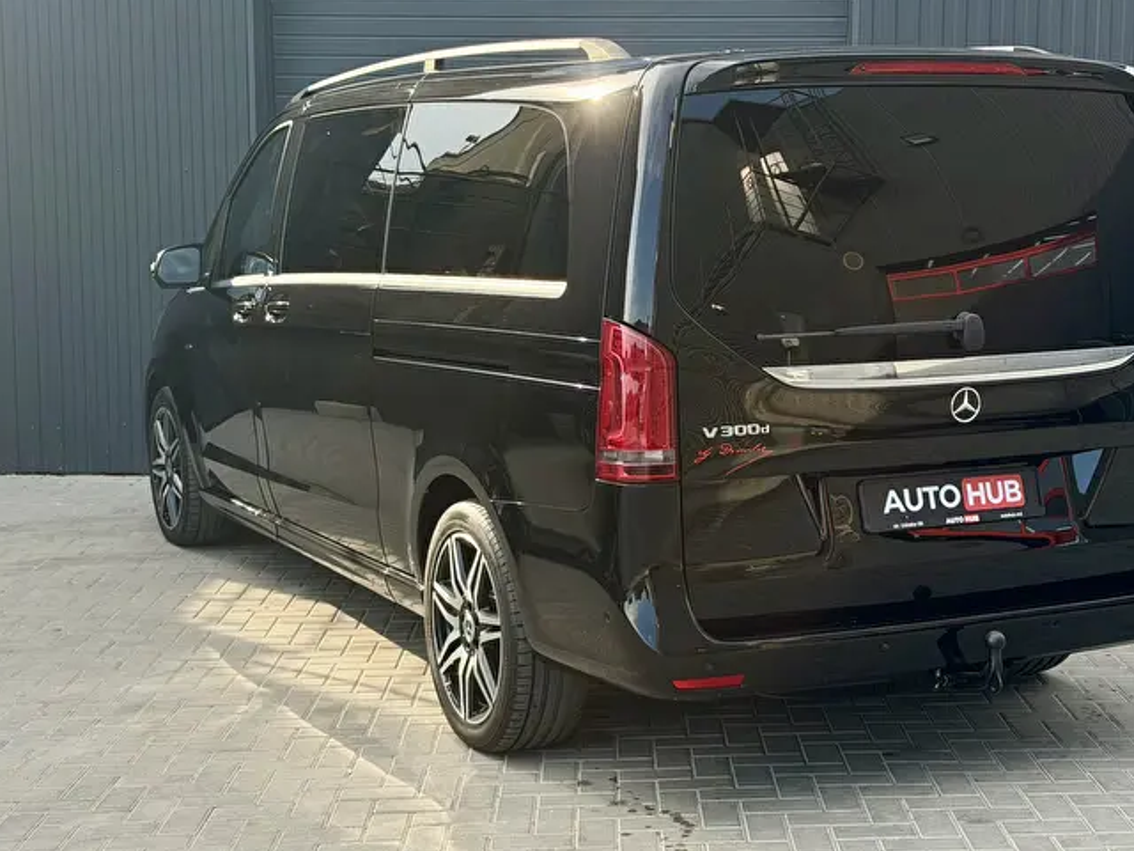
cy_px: 429
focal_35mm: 60
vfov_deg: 24.4
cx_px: 638
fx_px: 1966
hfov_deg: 32.1
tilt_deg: -6.7
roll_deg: +0.2
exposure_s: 1/606
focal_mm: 6.76
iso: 100
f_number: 1.78
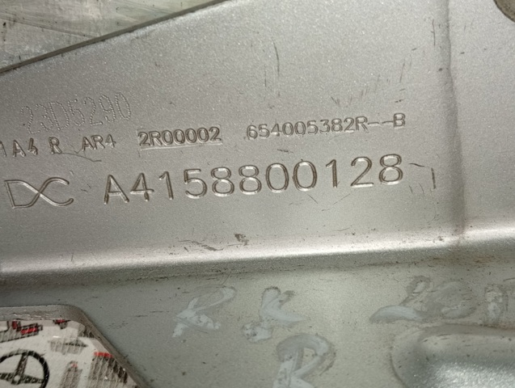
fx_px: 611
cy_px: 194
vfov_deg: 35.2
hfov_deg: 45.7
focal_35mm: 41
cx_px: 258
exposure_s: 1/50
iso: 114
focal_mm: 3.96
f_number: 1.8
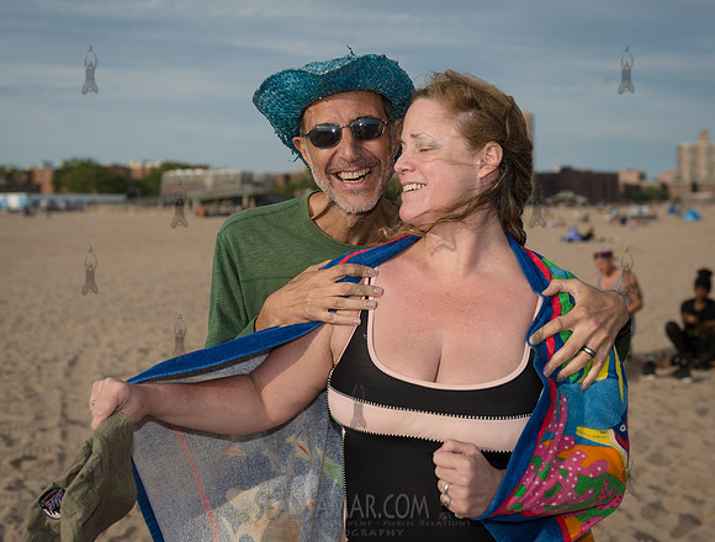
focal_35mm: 55
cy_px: 281
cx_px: 391
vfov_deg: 26.6
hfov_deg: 34.5
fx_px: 1149
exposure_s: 1/2500
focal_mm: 40
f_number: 3.5
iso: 100
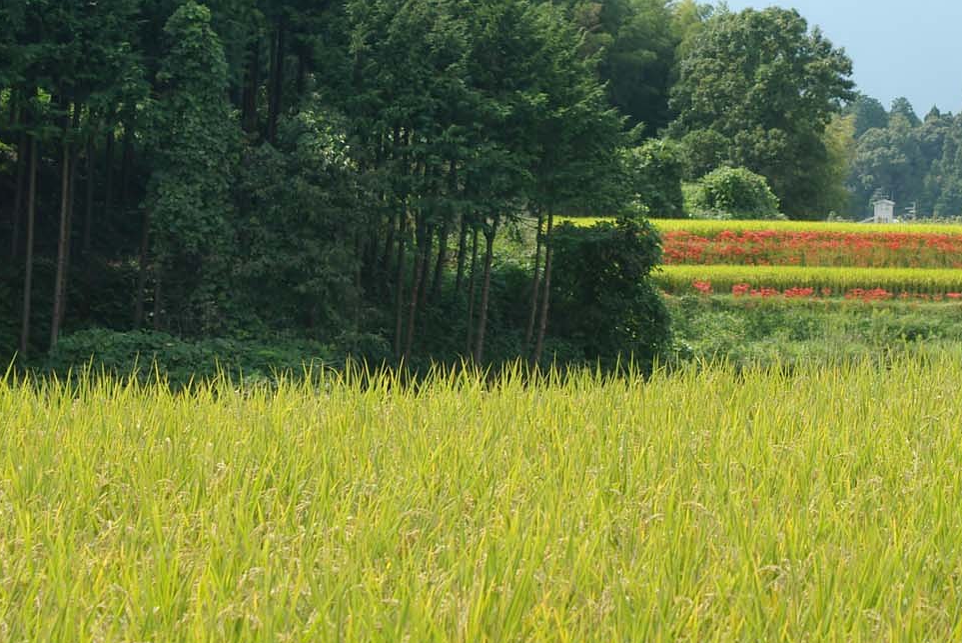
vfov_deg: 11.1
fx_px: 3309
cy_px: 164
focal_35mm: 124
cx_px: 599
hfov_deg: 16.5
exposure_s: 1/180
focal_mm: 53
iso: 200
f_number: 8
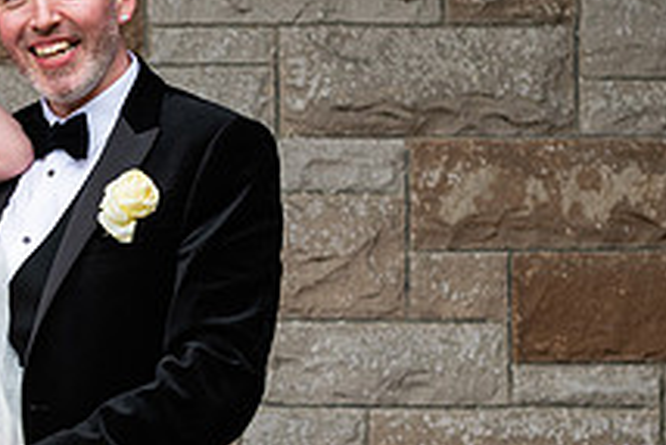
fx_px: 3517
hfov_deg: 10.6
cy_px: 204
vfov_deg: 7.2
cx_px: -112
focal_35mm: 190
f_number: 5
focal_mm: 70
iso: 320
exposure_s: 1/160
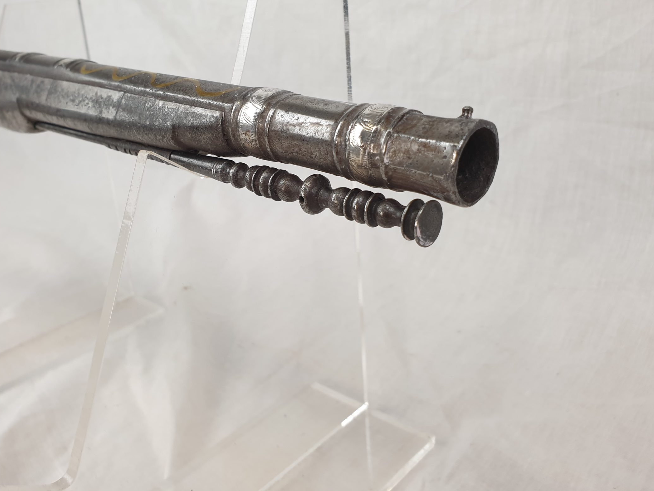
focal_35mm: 32
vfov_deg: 44.0
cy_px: 206
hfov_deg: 56.5
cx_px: 268
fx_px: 605
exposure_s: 1/100
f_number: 2.4
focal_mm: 4.3
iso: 80
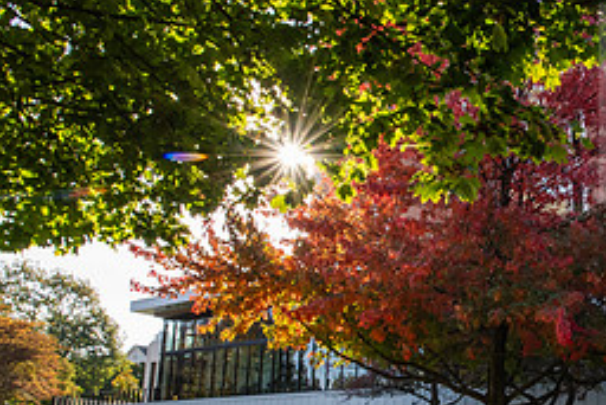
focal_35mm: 43
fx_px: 724
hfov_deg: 42.2
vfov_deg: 30.8
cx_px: 528
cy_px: 290
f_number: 18
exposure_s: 1/125
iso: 800
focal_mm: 19
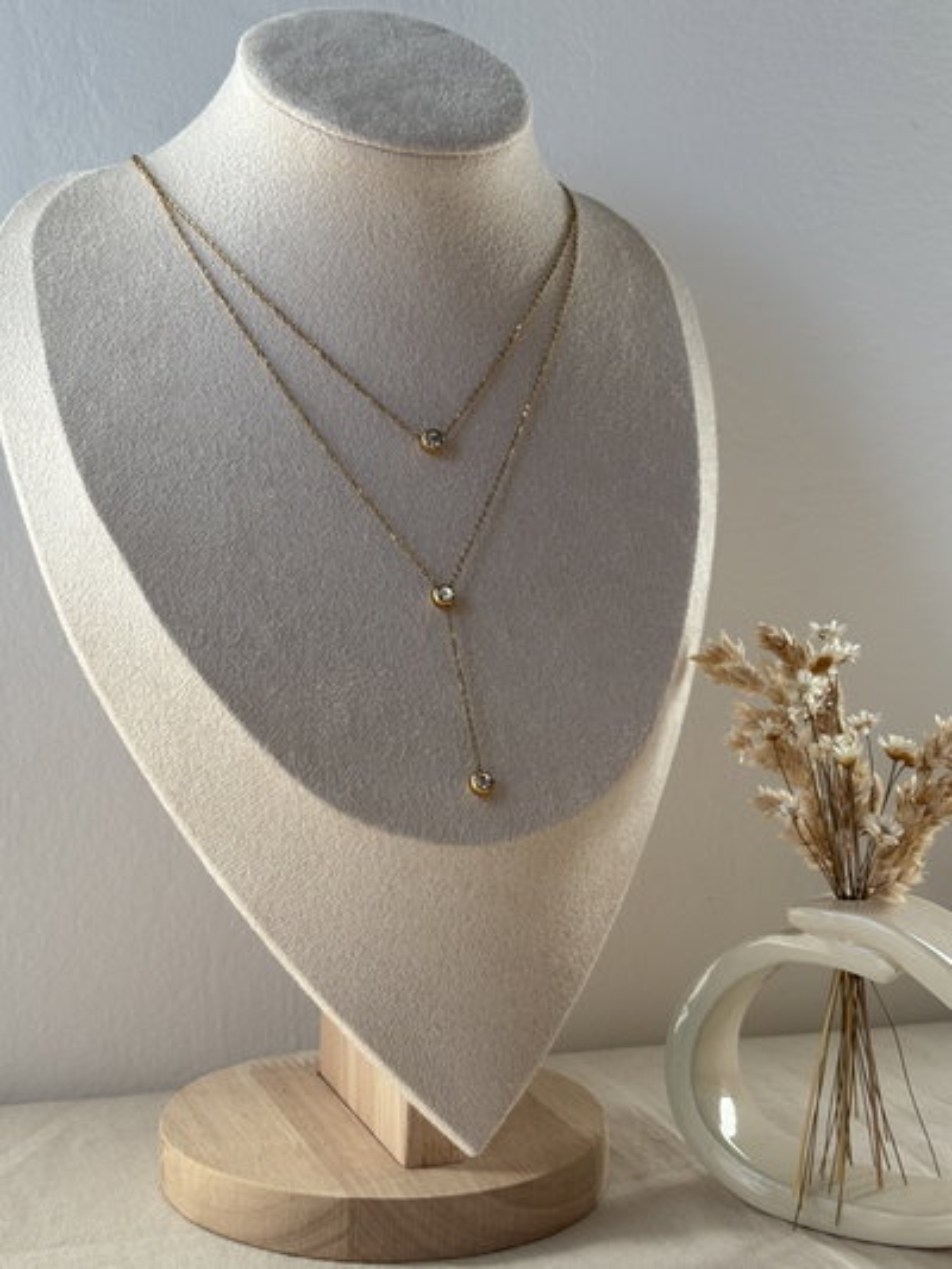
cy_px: 634
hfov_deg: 28.0
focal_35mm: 52
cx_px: 476
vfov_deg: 36.8
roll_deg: +0.1
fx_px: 1906
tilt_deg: -3.4
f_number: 1.6
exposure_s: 1/221
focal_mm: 5.96
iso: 32
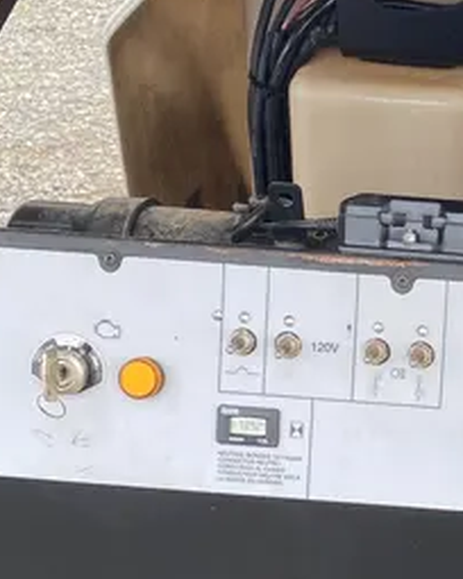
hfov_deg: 19.5
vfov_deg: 25.8
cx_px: 581
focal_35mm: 73
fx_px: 1250
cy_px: 408
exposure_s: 1/220
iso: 32
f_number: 1.8
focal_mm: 4.25
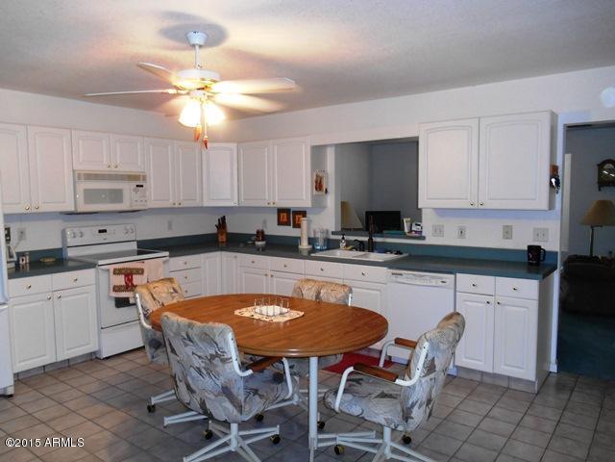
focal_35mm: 26
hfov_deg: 67.3
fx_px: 462
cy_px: 231
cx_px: 308
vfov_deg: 53.1
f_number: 3.4
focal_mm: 4.7
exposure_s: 1/25
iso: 220
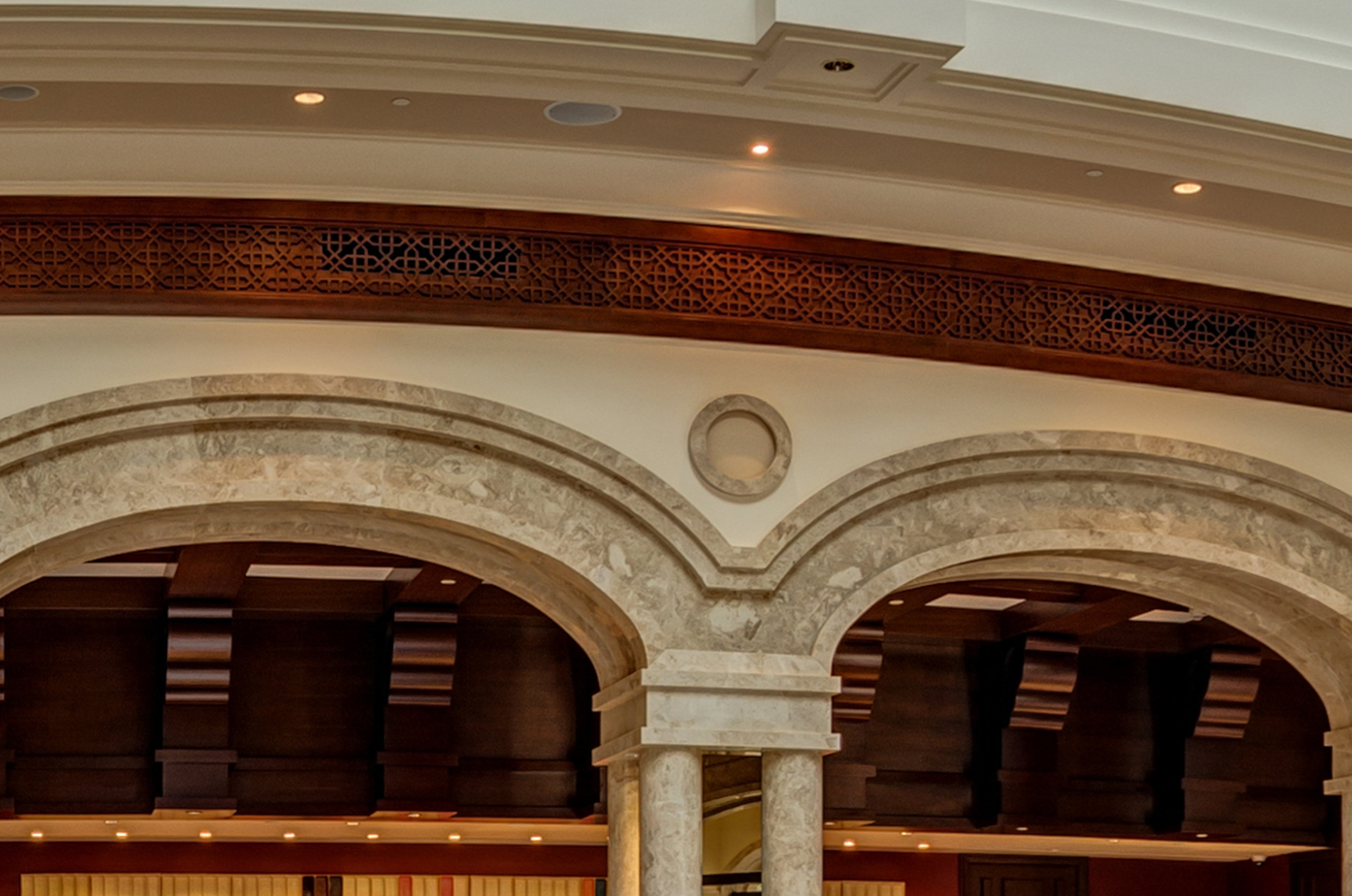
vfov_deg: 29.0
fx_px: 1648
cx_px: 132
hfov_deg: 41.1
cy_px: 836
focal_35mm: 44
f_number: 4
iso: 1600
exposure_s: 1/20
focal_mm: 15
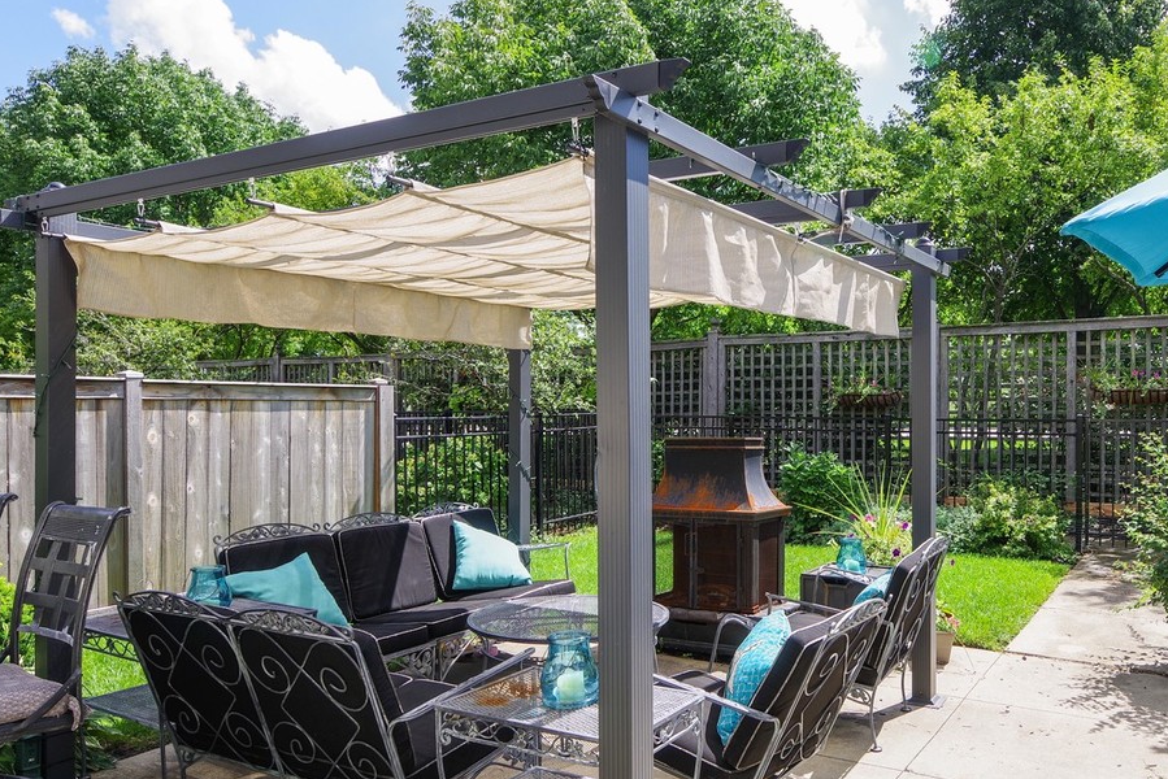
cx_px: 728
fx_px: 876
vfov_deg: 48.0
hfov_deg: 66.4
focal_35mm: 27
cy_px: 402
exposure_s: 1/250
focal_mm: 15
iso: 200
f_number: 6.3
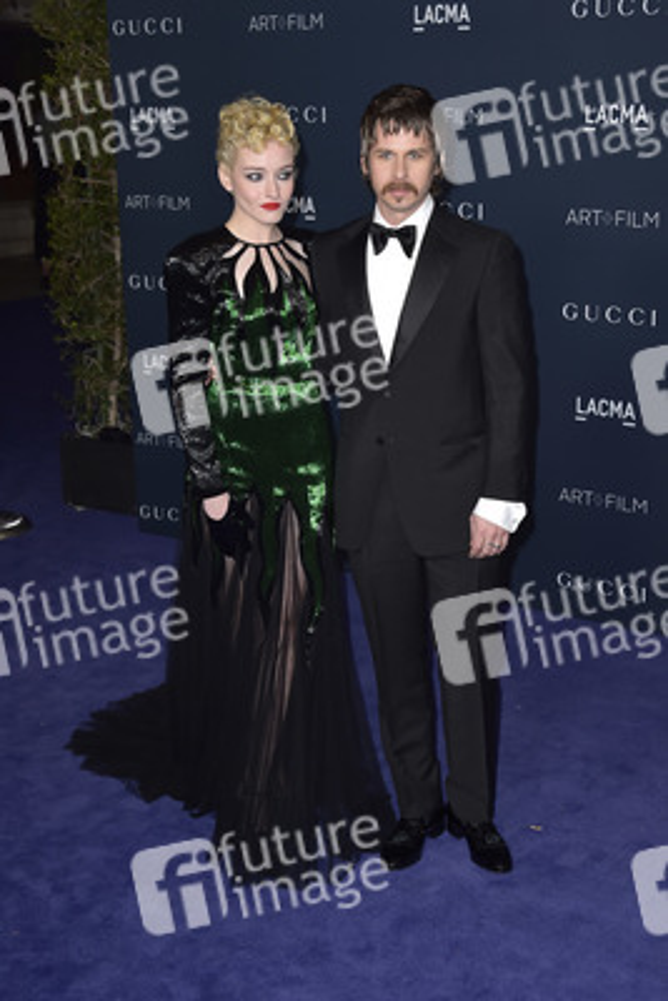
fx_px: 1335
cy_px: 500
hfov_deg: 28.1
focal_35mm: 48
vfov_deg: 41.1
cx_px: 334
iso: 800
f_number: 6.3
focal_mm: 48
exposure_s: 1/250
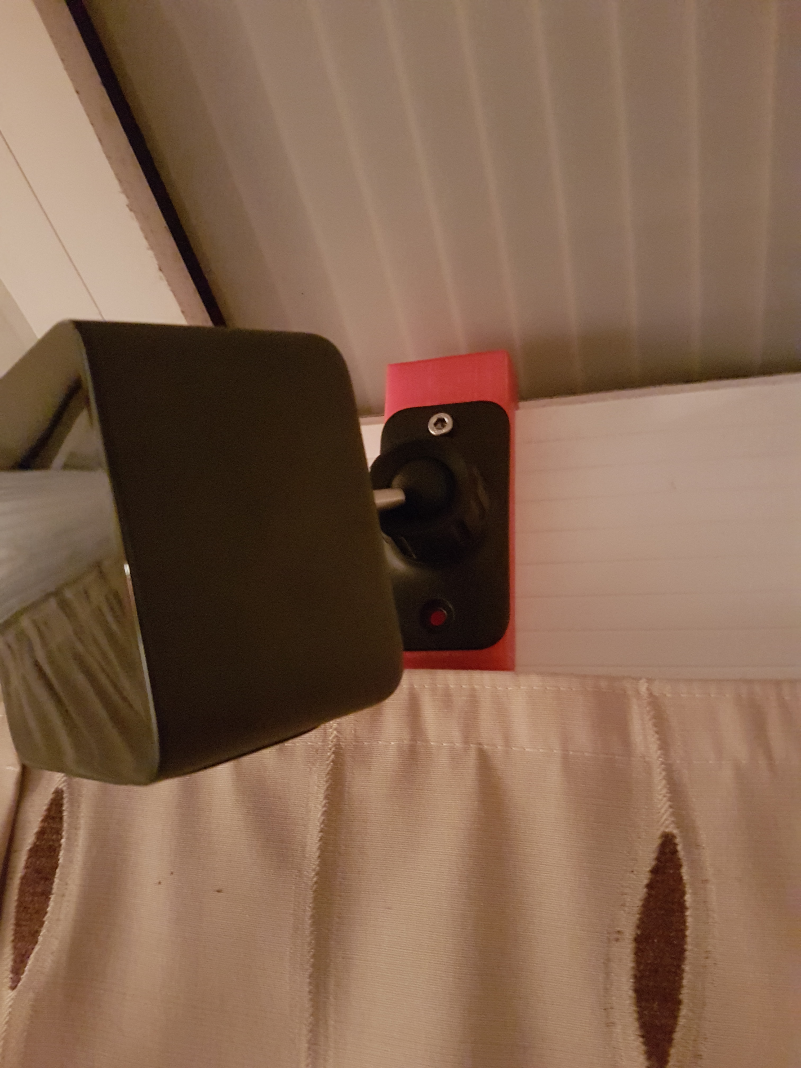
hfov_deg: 53.1
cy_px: 534
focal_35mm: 26
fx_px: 802
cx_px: 400
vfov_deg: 67.3
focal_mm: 4.2
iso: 800
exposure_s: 1/10
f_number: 1.7
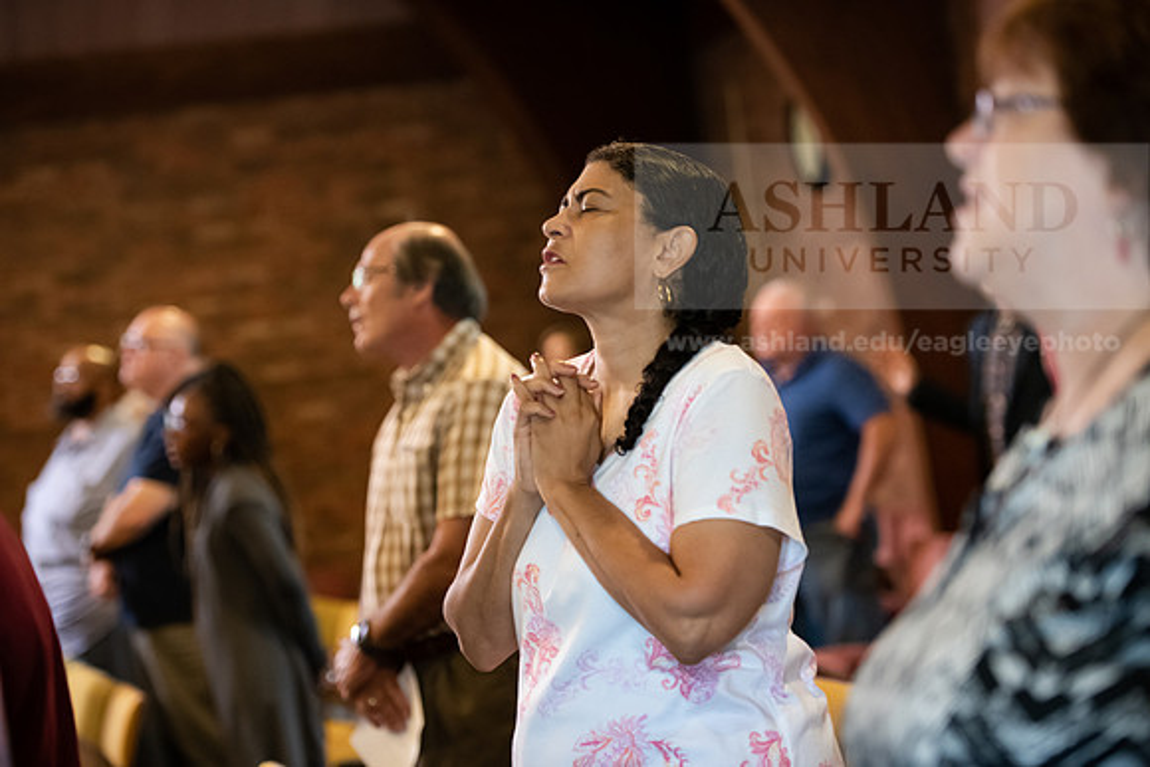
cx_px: 575
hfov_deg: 21.5
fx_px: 3035
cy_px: 384
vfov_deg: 14.4
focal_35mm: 95
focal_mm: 95
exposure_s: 1/125
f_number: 2.8
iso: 3200
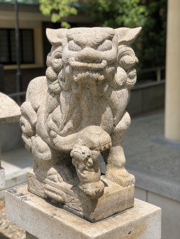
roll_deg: +0.5
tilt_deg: -11.3
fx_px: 395
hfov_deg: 25.7
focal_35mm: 57
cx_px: 90
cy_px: 120
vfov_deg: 33.8
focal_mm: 6.6
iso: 20
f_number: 2.8
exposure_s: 1/585
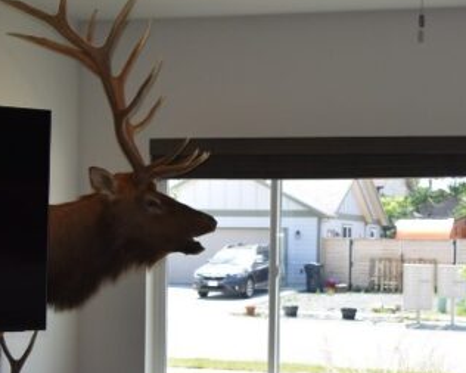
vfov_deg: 18.5
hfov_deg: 23.2
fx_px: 1131
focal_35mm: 82
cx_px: 292
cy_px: 328
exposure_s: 1/250
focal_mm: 18
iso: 140
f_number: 3.5
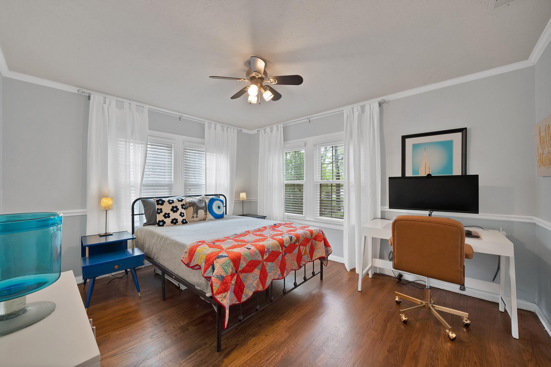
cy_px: 184
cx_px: 276
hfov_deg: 108.3
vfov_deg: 85.5
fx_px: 199
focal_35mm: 13
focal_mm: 13
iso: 640
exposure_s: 1/4
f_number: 9
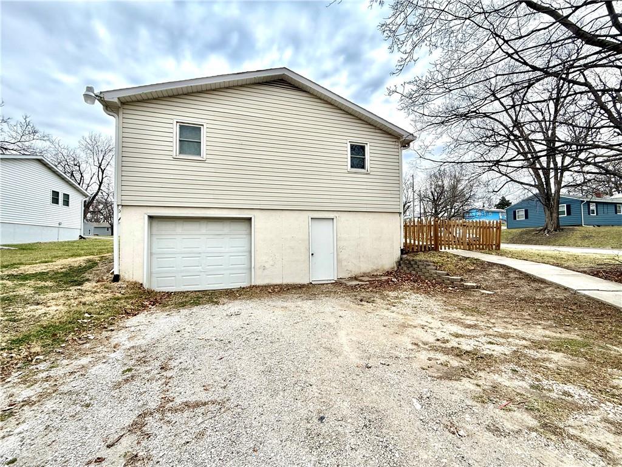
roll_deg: +0.2
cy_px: 234
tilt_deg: +2.1
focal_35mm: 14
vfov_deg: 85.7
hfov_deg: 102.1
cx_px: 311
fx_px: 252
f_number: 2.2
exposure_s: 1/694
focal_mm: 2.22
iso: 50
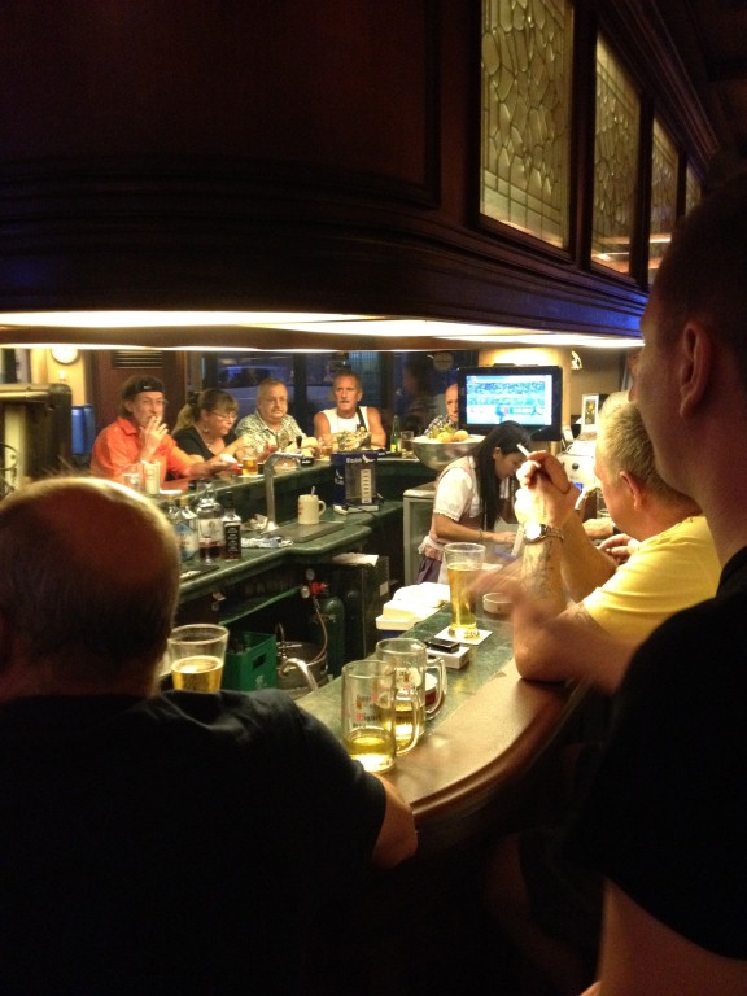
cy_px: 498
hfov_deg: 40.7
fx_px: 1007
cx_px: 374
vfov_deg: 52.6
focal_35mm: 35
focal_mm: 4.28
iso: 500
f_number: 2.4
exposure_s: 1/15
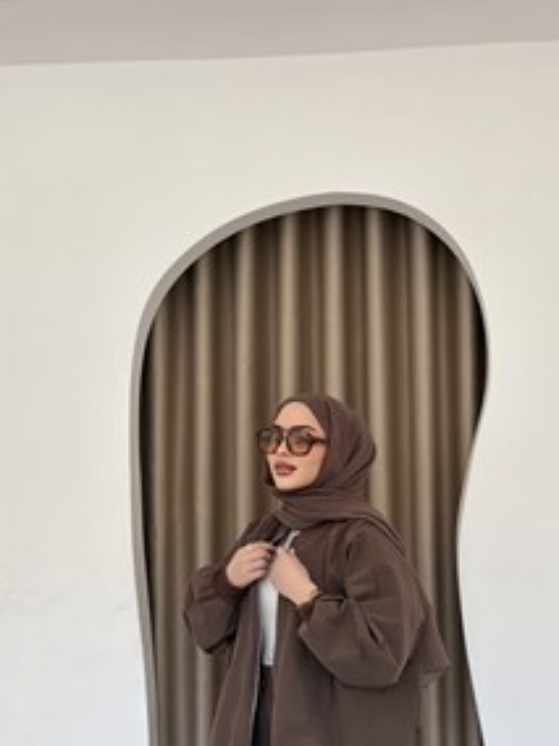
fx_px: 969
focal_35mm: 45
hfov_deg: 32.2
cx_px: 281
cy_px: 676
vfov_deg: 39.0
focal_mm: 6.76
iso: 320
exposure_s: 1/1493
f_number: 1.78
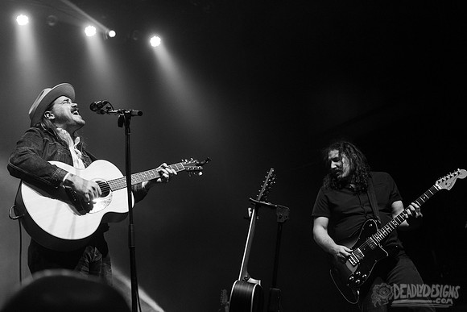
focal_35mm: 43
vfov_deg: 30.9
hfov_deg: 44.9
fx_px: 564
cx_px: 214
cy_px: 144
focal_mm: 40
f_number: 3.2
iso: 2500
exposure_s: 1/125
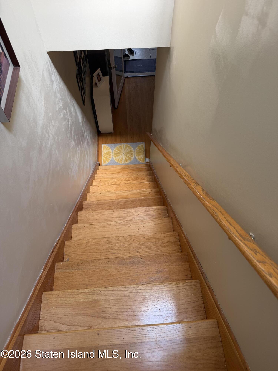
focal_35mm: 24
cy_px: 186
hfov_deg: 56.8
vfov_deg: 71.6
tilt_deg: -59.8
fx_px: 257
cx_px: 139
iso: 80
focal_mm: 6.76
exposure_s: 1/127
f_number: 1.78
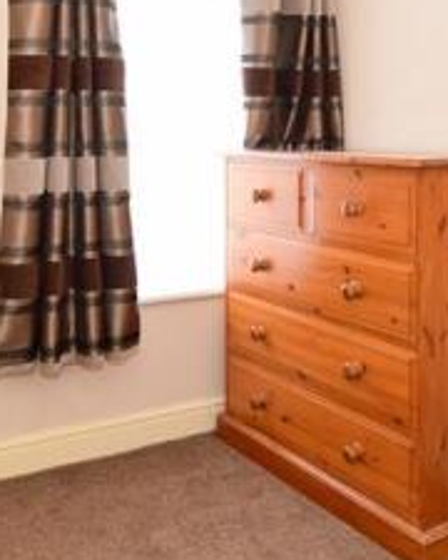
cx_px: 207
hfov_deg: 36.5
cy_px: 133
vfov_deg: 43.2
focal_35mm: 41
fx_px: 680
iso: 200
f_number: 5
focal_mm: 10
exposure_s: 1/13
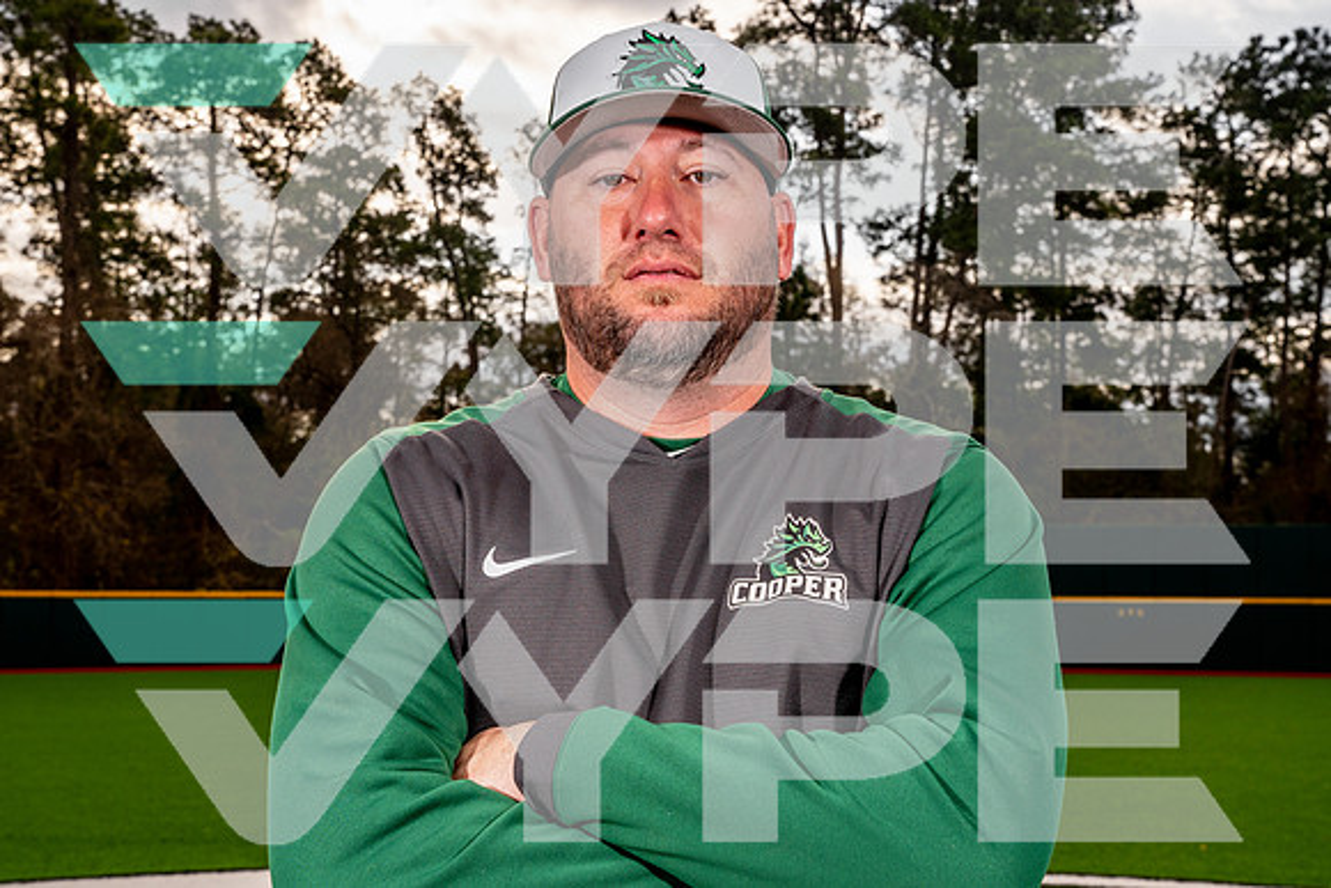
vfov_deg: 21.6
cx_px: 611
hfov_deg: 31.9
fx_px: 2330
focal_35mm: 63
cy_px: 495
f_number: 11
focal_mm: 51
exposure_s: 1/125
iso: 100
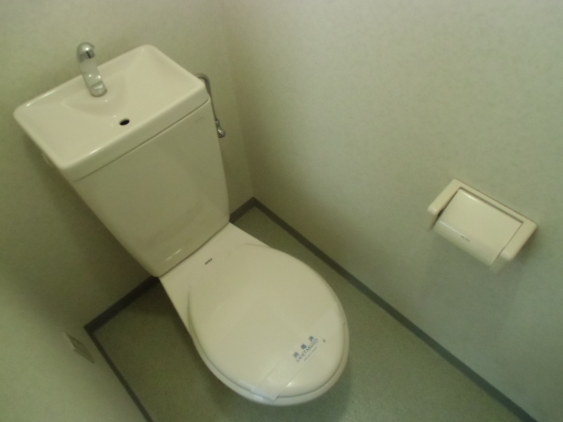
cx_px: 282
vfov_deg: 56.8
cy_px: 211
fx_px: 390
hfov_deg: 71.6
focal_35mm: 24
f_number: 3
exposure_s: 1/60
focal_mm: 4.24
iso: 800
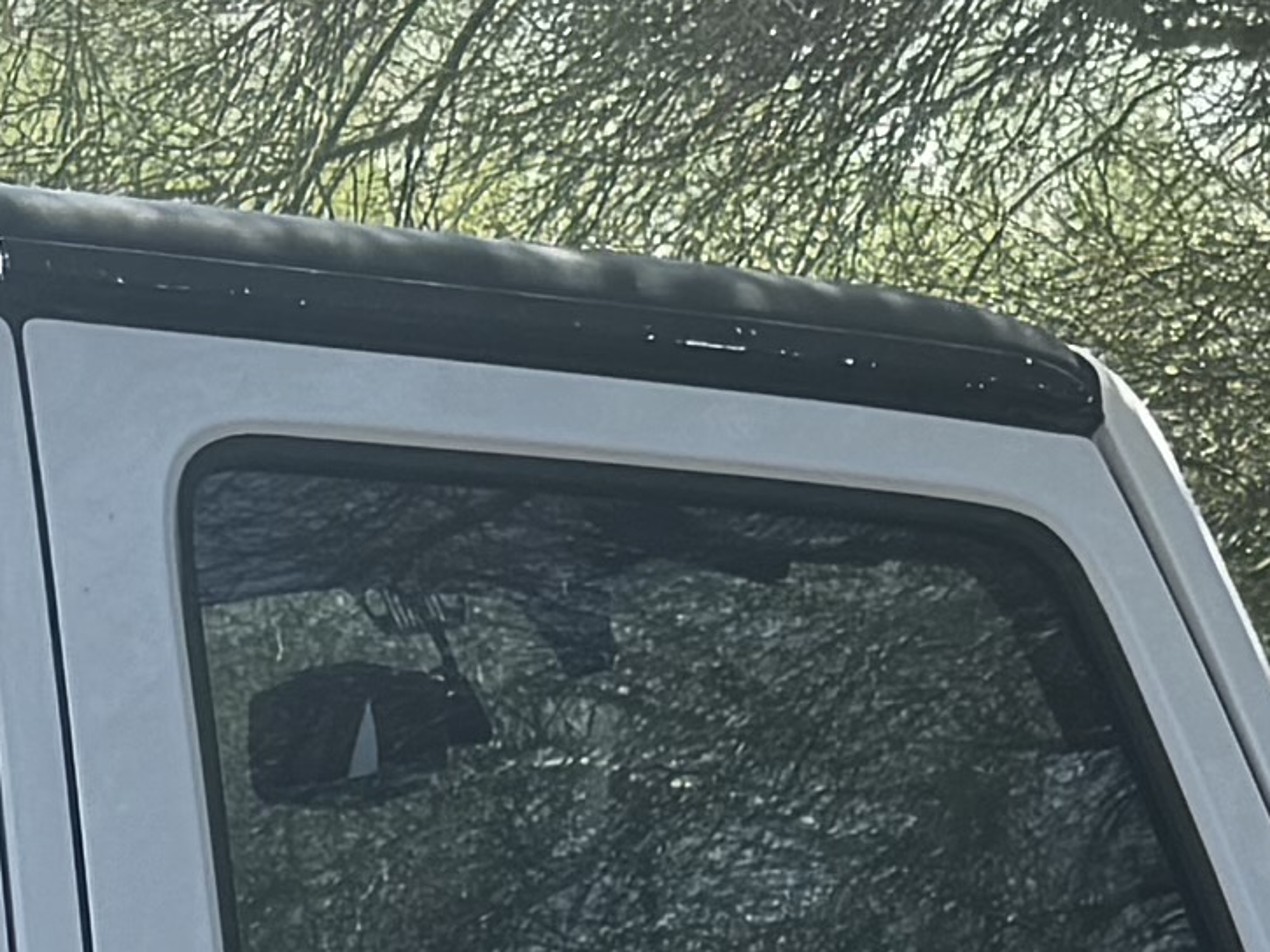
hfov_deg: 10.4
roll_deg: +2.6
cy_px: 2436
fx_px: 6935
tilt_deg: -13.6
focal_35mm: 189
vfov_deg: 7.3
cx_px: 11
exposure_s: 1/966
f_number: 1.78
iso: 80
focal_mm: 6.76
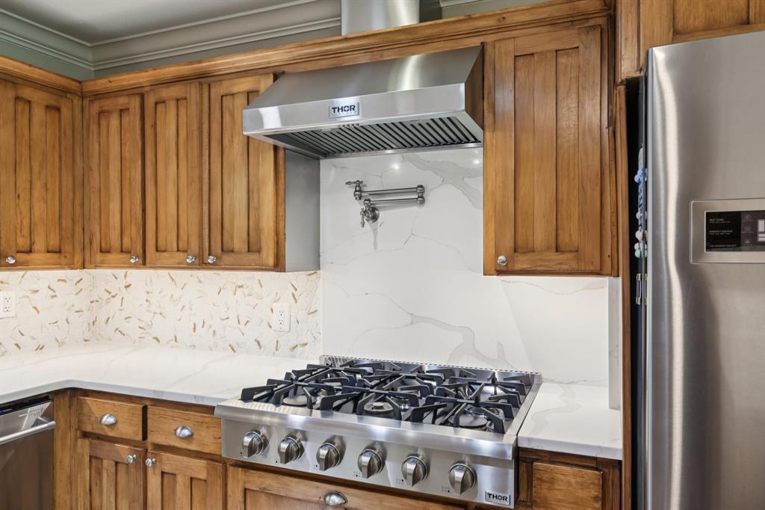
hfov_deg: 74.9
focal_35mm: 24
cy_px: 255
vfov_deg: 54.1
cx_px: 382
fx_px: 499
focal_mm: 23.5
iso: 400
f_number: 8
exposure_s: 1/13
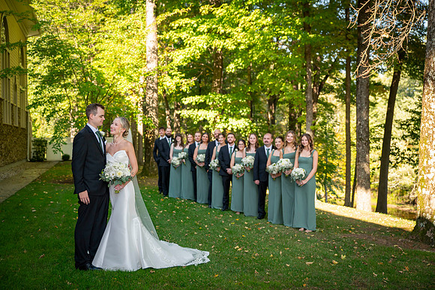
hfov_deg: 42.5
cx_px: 218
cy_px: 145
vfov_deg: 29.0
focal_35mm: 46
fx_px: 560
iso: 400
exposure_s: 1/800
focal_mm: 46
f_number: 2.8
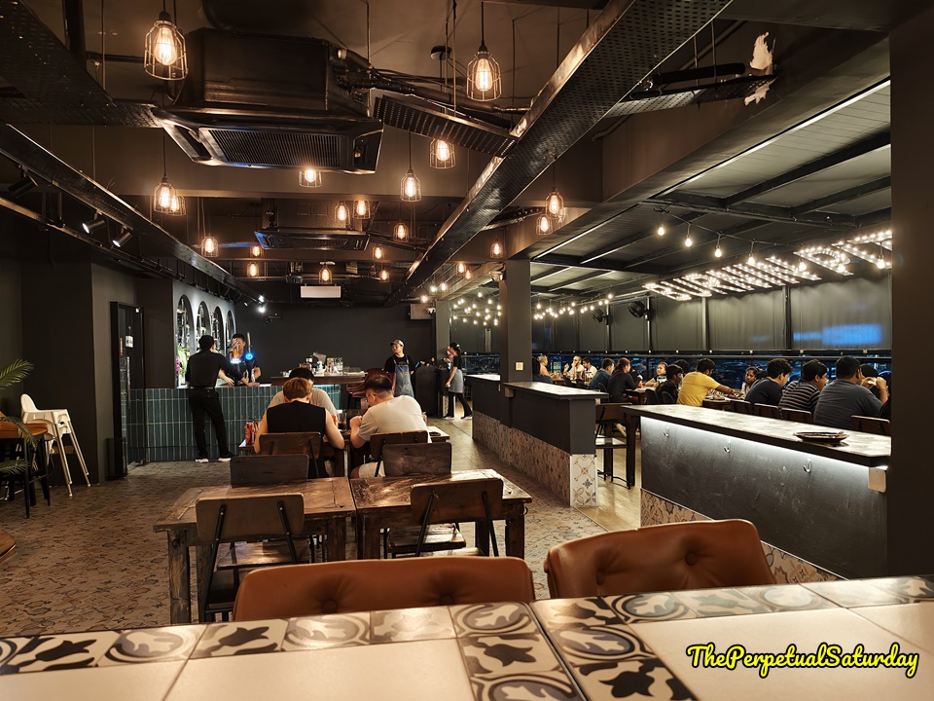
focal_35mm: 23
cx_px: 467
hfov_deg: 73.9
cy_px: 350
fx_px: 621
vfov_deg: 58.9
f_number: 1.68
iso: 1176
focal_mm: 6.25
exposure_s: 1/33.3
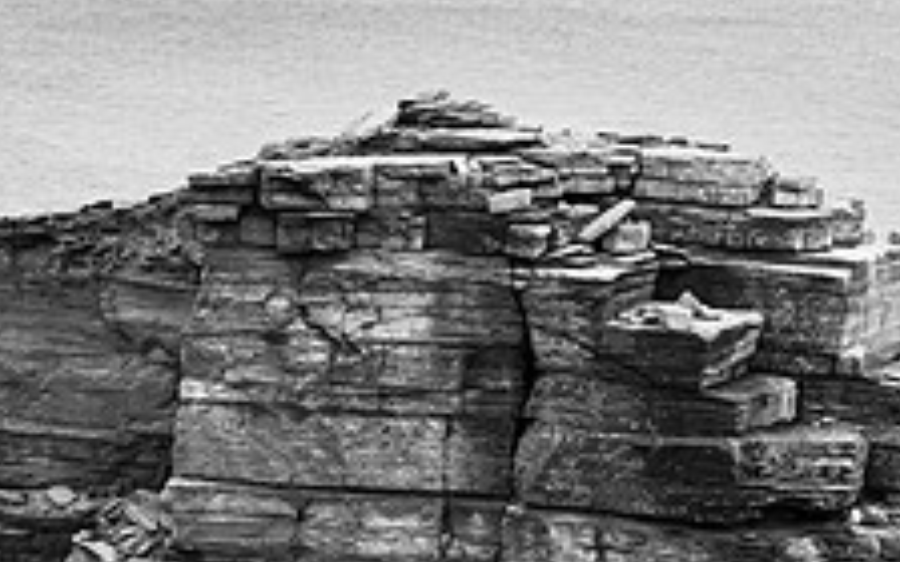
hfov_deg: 10.5
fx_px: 4906
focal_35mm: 200
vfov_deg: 6.6
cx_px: 281
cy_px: 379
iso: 320
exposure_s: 1/80
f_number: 8
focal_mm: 70
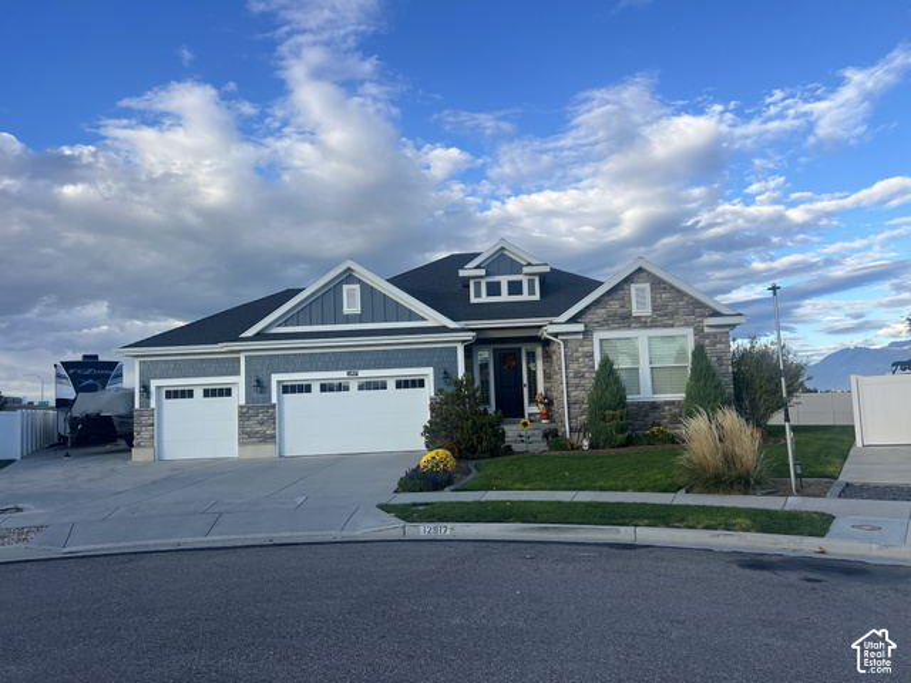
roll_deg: +2.3
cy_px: 342
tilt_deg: +6.2
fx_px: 684
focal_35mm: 26
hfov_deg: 67.3
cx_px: 456
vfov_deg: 53.1
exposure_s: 1/2083
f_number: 1.5
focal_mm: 5.7
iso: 50
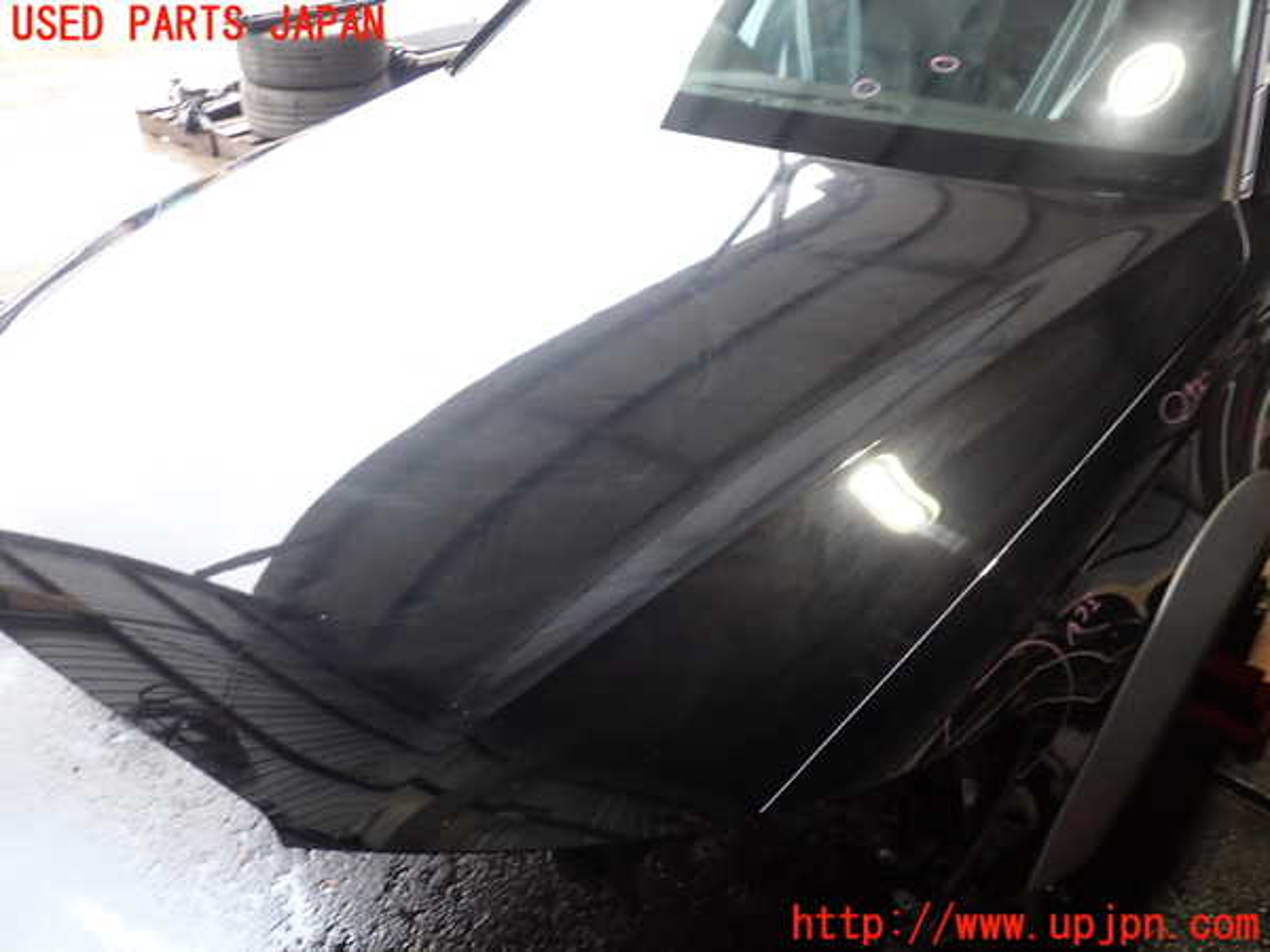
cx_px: 635
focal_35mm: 30
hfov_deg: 60.0
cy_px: 476
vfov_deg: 46.8
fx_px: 1101
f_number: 2.3
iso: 200
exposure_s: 1/30
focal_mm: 5.4
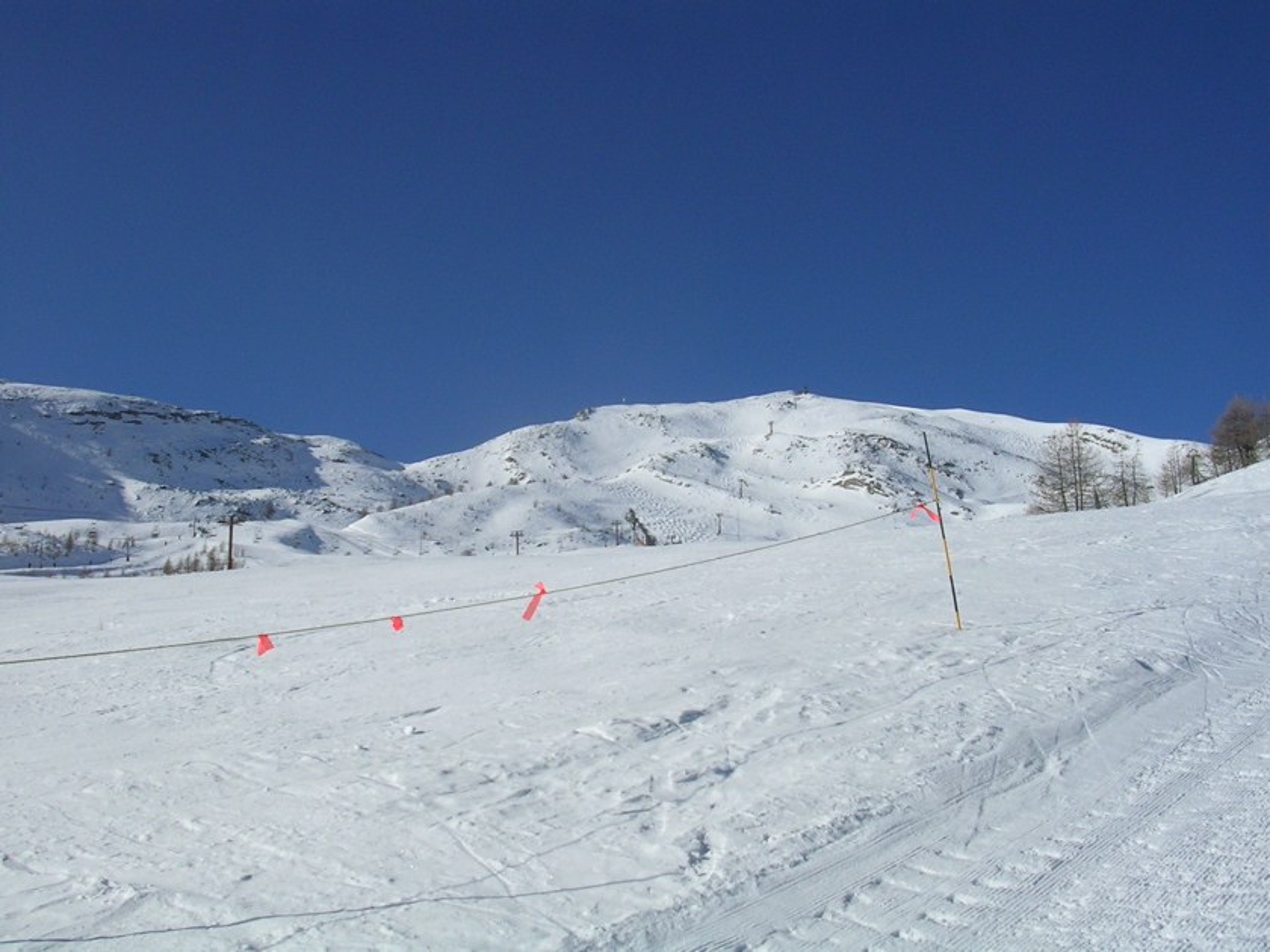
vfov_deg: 37.7
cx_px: 635
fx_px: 1394
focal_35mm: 38
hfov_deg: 49.0
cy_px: 476
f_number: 5.6
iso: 50
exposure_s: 1/732
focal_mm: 5.8
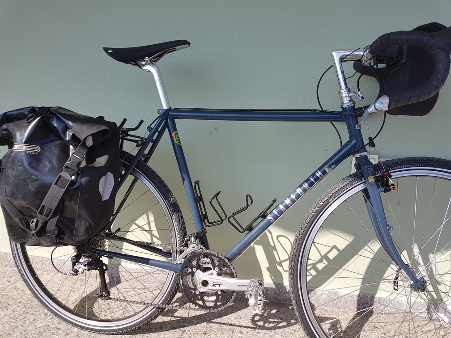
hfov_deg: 67.3
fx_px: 339
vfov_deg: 53.1
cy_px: 169
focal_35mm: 26
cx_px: 226
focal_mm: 4.2
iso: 40
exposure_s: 1/1224
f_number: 1.7
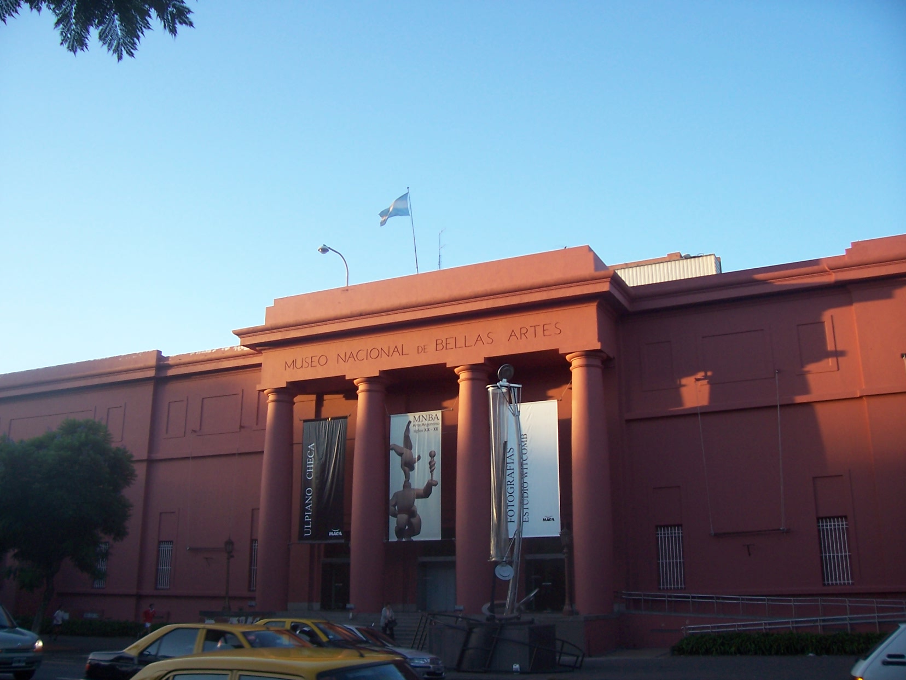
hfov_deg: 54.0
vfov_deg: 41.8
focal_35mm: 34
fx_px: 890
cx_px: 453
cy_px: 340
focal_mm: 5.6
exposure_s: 1/180
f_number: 2.7
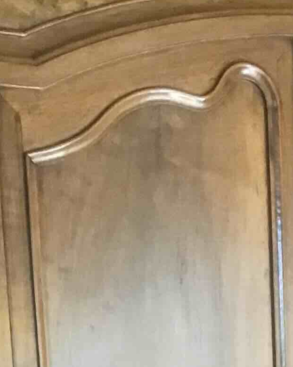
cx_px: 294
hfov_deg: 12.0
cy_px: 569
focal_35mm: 127
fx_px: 1377
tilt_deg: -9.9
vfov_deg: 14.1
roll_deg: +2.4
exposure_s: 1/33
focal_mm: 3.3
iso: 200
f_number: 2.4
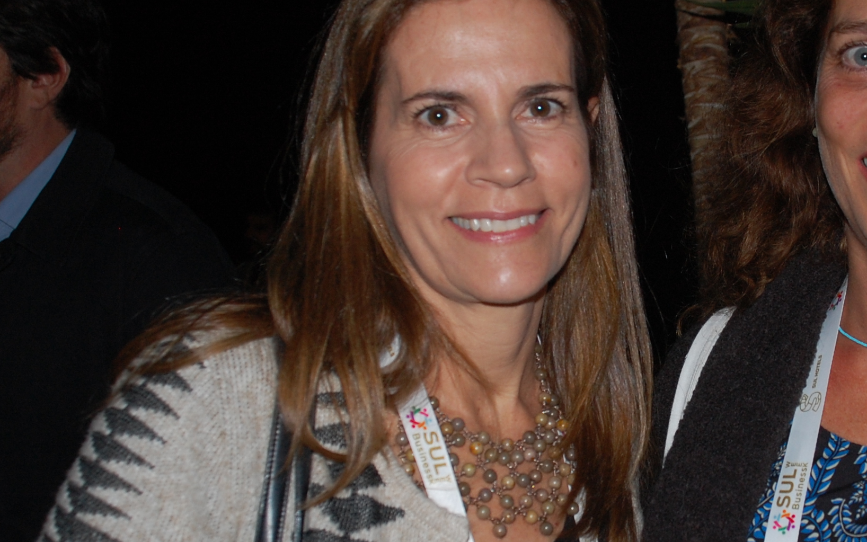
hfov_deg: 27.7
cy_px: 354
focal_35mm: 73
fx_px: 1725
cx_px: 676
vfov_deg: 17.8
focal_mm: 26
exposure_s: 1/60
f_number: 4
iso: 400
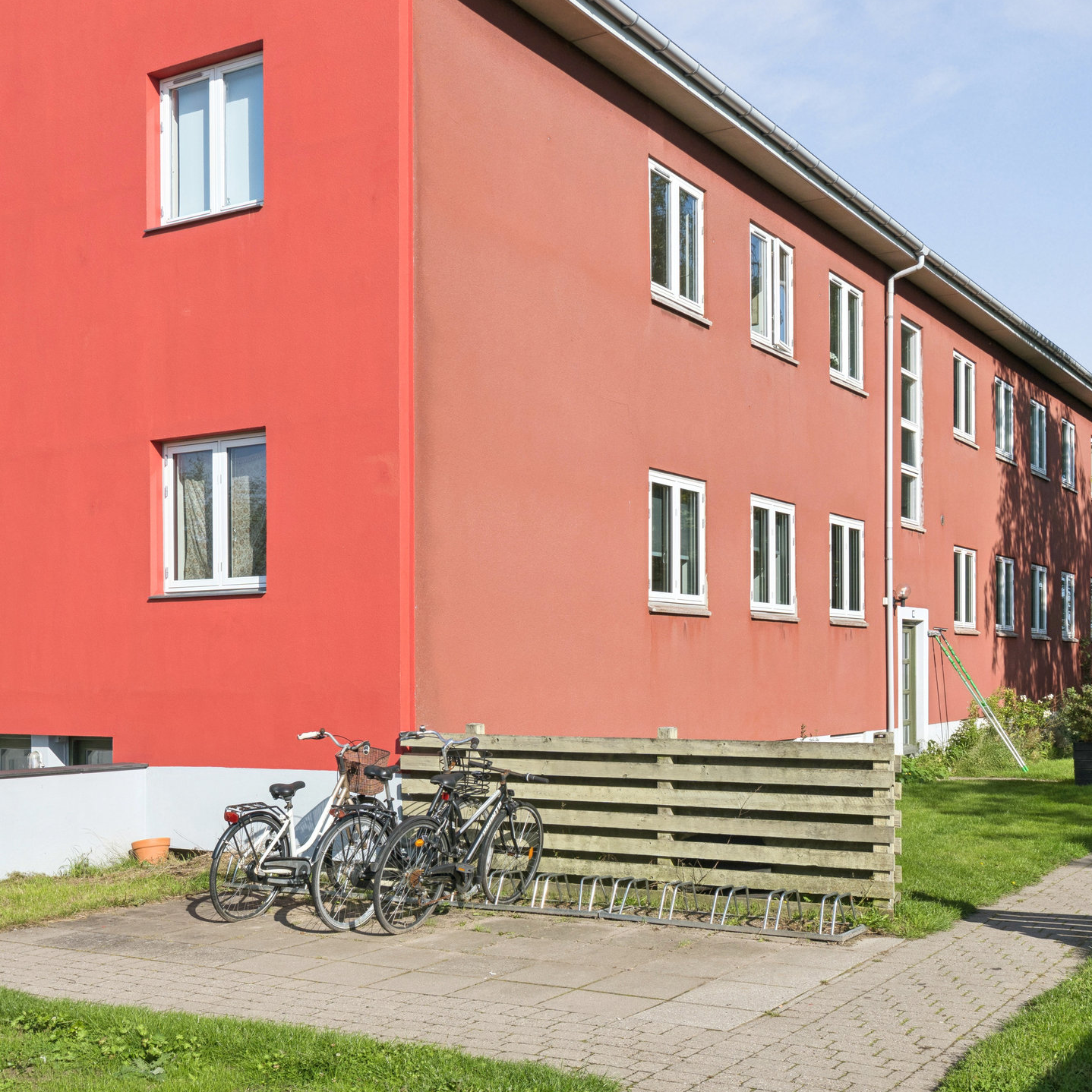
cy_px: 434
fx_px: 1392
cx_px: 568
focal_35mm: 39
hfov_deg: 42.8
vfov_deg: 42.6
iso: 160
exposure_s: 1/400
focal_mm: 22
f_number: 9
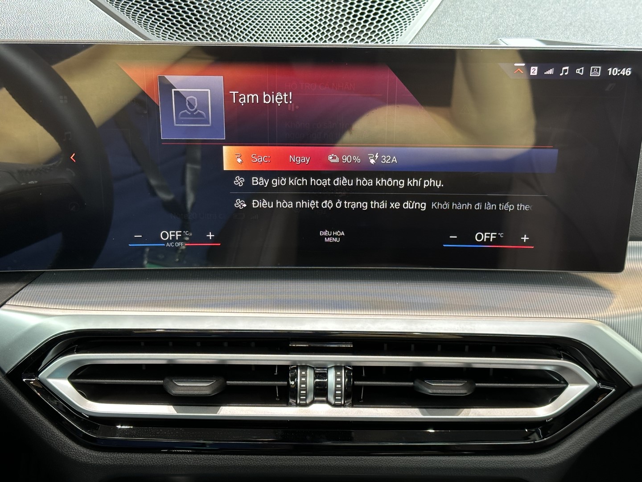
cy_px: 241
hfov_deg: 39.7
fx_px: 890
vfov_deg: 30.3
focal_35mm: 48
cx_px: 321
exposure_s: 1/49
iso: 100
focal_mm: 6.86
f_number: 1.78
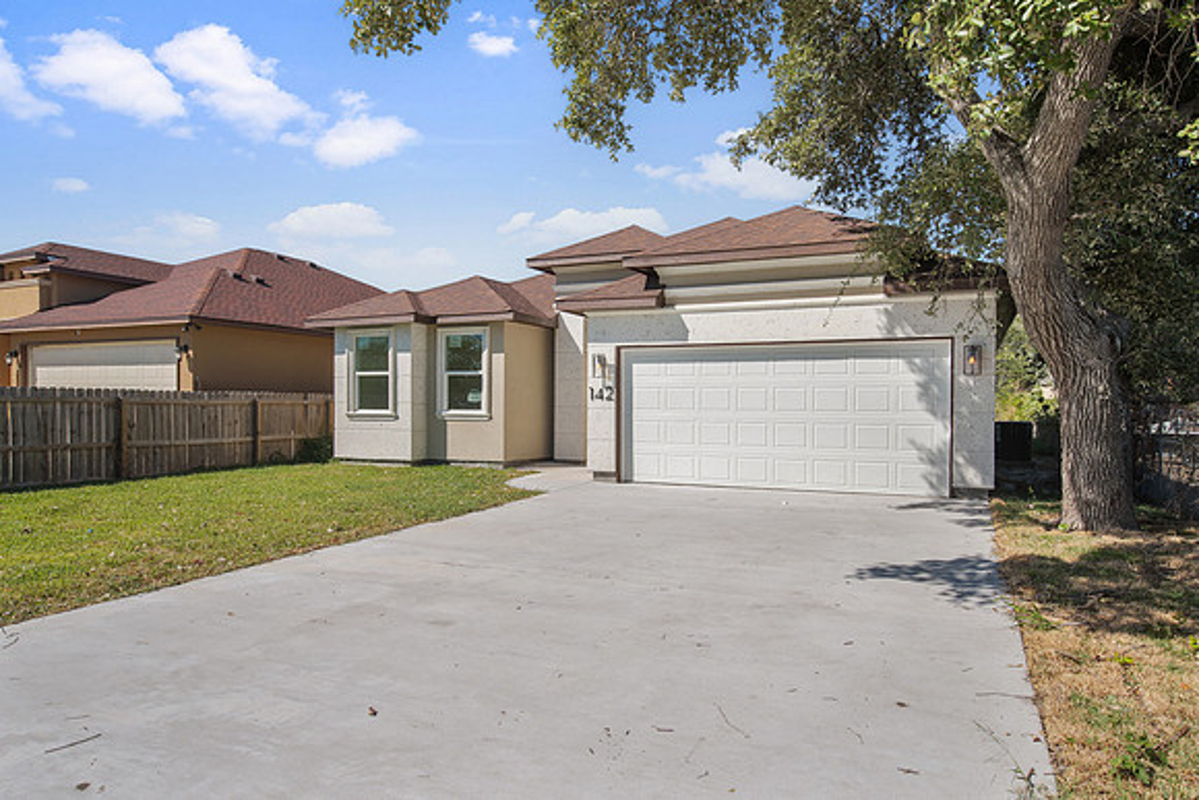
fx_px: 799
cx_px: 600
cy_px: 400
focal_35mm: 24
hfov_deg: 73.7
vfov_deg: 53.2
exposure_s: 1/80
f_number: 13
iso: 100
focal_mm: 24
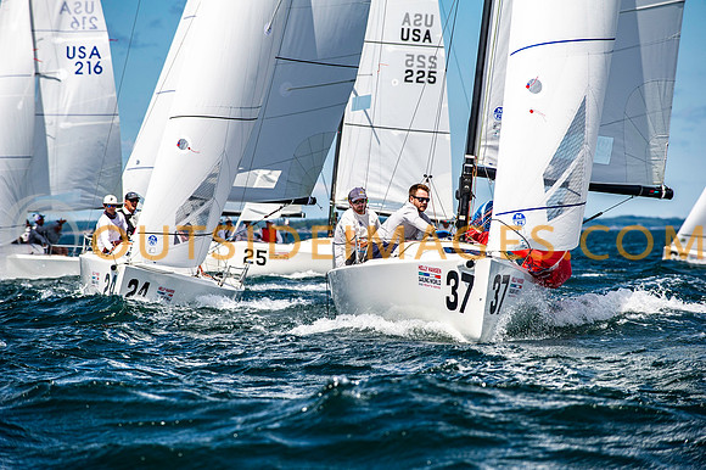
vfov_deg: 6.9
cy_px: 235
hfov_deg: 10.3
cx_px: 353
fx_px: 3920
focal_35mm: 200
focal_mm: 200
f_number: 5.6
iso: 500
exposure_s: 1/4000
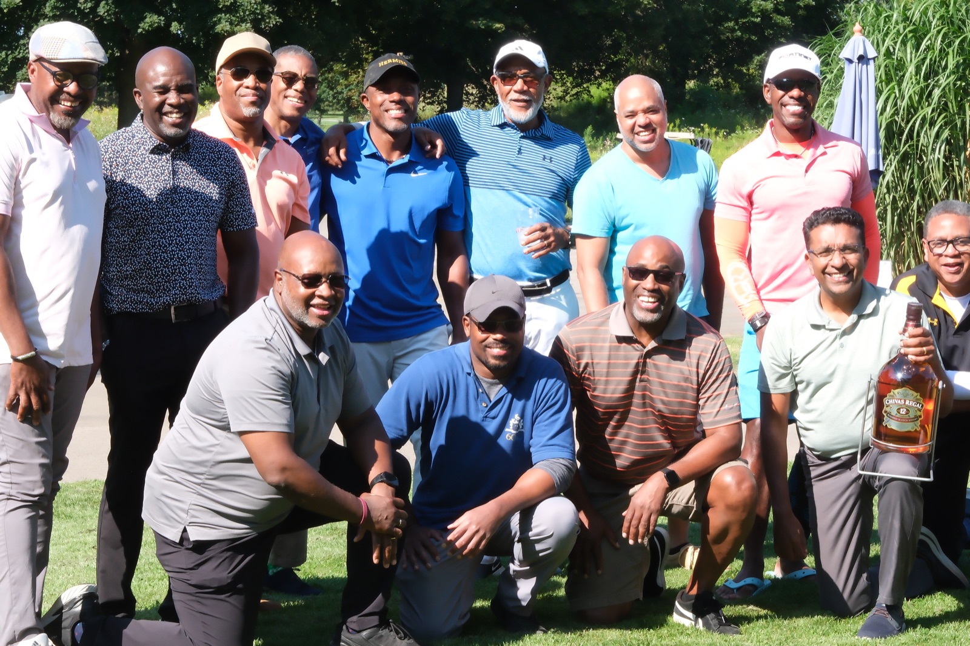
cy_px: 323
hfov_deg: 27.0
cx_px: 485
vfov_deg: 18.2
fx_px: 2020
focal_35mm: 75
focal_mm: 50
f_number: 22
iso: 1600
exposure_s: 1/125
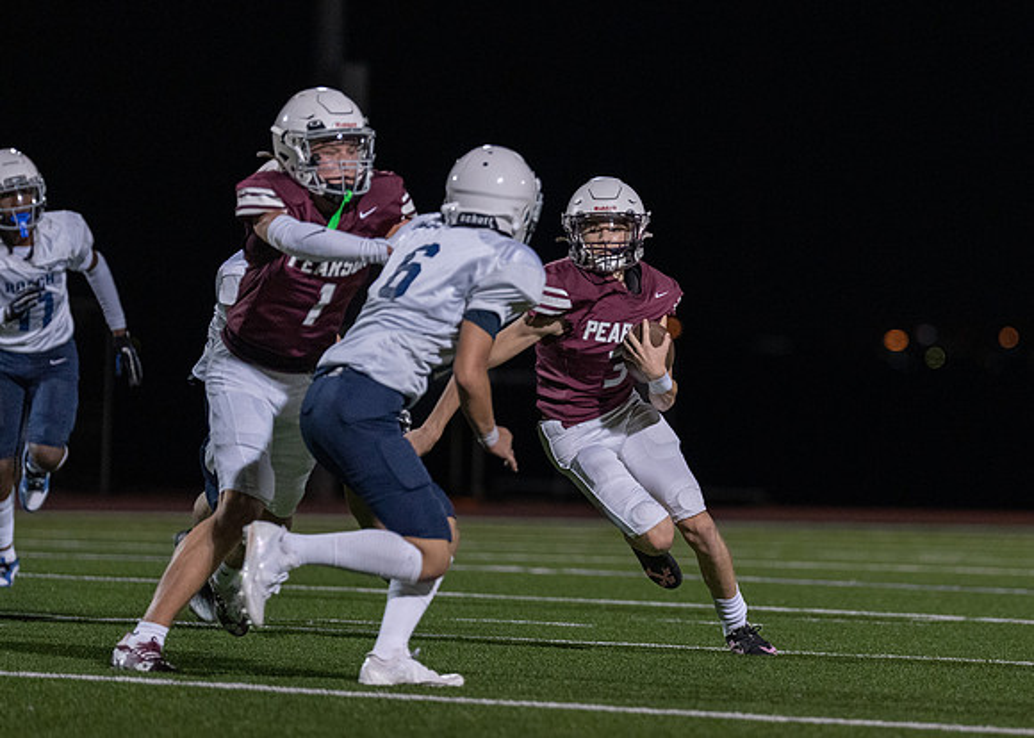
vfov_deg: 4.9
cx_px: 772
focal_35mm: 296
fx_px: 8696
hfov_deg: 6.8
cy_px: 340
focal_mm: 200
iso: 3200
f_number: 2.8
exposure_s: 1/1000
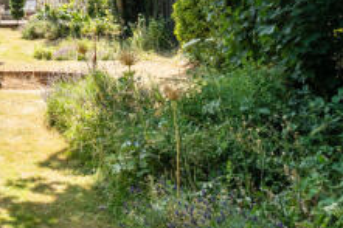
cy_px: 13
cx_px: -6
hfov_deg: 26.8
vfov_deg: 18.8
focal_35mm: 71
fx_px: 676
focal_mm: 22
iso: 400
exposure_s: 1/640
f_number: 8
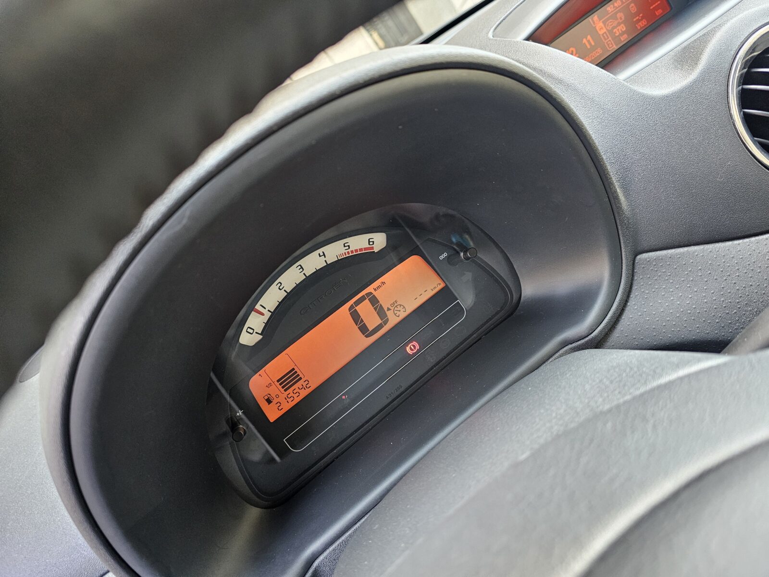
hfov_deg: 73.9
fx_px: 511
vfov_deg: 58.9
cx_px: 384
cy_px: 288
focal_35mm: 23
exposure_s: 1/142
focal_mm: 6.3
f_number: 1.7
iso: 800
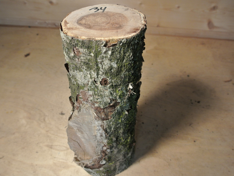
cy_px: 88
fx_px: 223
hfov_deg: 55.2
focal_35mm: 33
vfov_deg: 43.0
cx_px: 102
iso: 400
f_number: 3.5
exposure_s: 1/60
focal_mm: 11.4
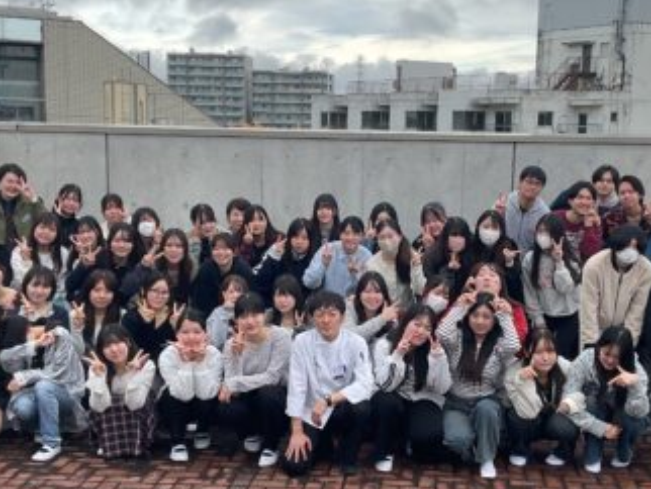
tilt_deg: -9.4
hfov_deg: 35.5
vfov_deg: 27.0
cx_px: 372
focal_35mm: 54
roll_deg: -0.4
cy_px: 289
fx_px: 1016
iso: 16
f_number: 1.8
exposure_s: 1/534
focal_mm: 3
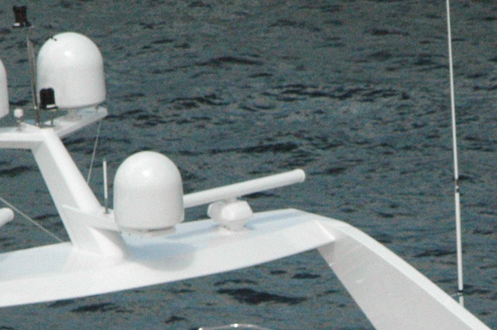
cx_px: 405
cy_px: 476
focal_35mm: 484
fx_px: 6668
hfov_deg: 4.3
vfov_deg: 2.8
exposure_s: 1/1250
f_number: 13
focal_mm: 105
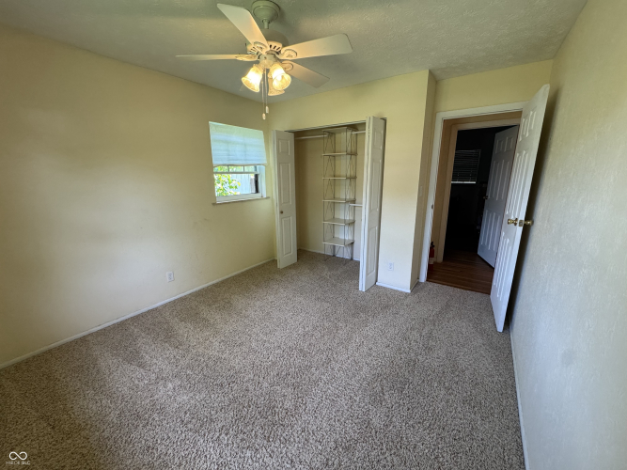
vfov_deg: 85.7
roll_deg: +0.0
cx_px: 314
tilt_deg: -14.3
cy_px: 235
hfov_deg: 102.1
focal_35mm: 14
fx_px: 254
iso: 250
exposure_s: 1/120
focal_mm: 2.22
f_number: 2.2
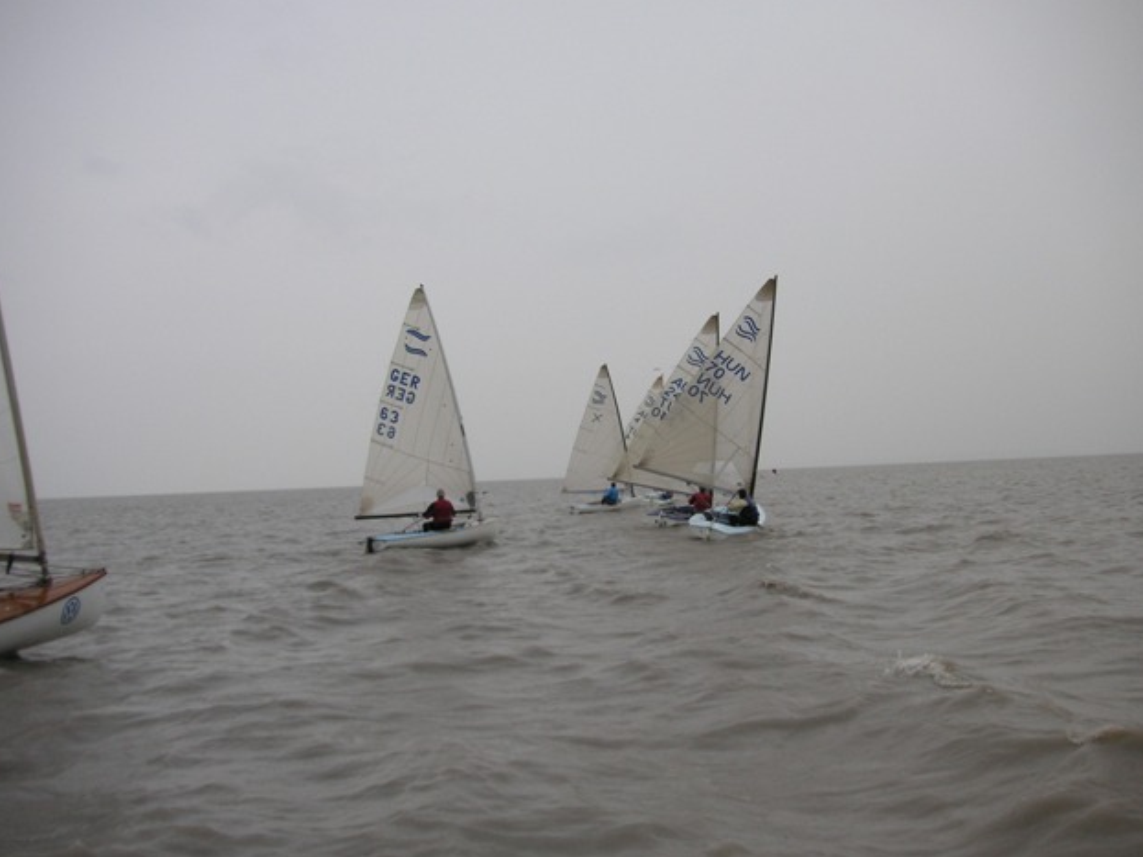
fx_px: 1254
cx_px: 582
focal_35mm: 38
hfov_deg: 49.0
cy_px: 428
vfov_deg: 37.7
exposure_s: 1/350
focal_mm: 6.1
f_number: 2.8
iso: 50
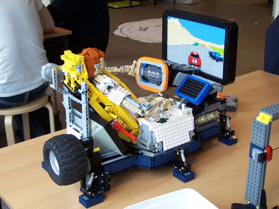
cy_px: 104
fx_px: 476
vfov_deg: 24.8
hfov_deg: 32.7
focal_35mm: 59
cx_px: 140
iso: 80
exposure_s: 1/20
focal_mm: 9.8
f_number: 3.1
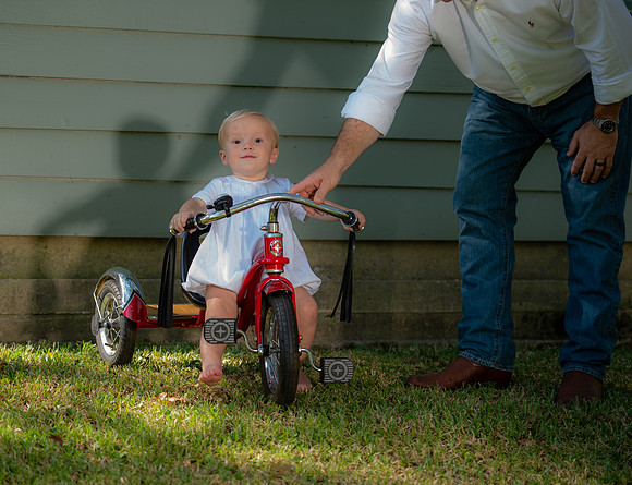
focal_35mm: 127
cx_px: 231
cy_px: 267
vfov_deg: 11.8
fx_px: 2340
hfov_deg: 15.4
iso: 50
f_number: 2.8
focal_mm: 105
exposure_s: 1/125
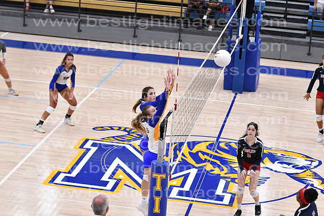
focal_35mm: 105
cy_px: 108
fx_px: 945
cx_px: 162
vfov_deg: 13.0
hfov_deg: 19.5
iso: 6400
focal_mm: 70
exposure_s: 1/1000
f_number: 3.2
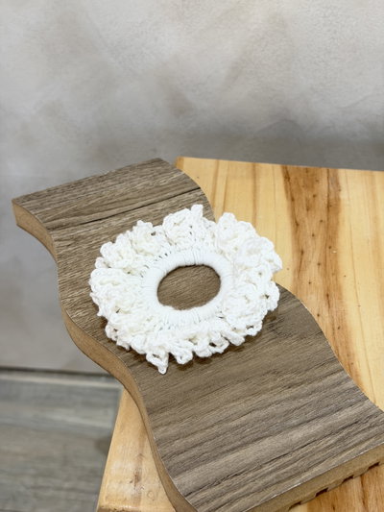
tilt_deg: -42.4
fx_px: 710
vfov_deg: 39.6
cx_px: 192
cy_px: 256
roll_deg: -0.5
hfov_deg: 30.3
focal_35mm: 48
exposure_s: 1/50
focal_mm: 6.76
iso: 50
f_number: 1.78
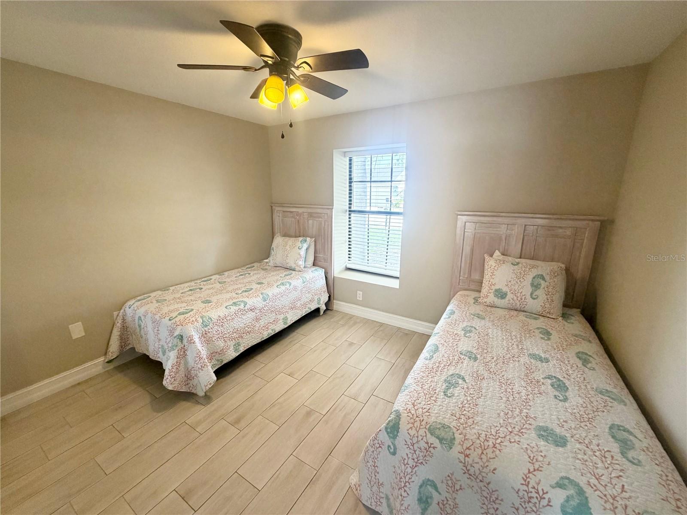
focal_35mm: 14
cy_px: 258
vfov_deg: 85.7
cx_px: 344
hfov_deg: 102.1
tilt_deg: -13.6
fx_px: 278
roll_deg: +0.8
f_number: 2.2
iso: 200
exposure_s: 1/60
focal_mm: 2.22
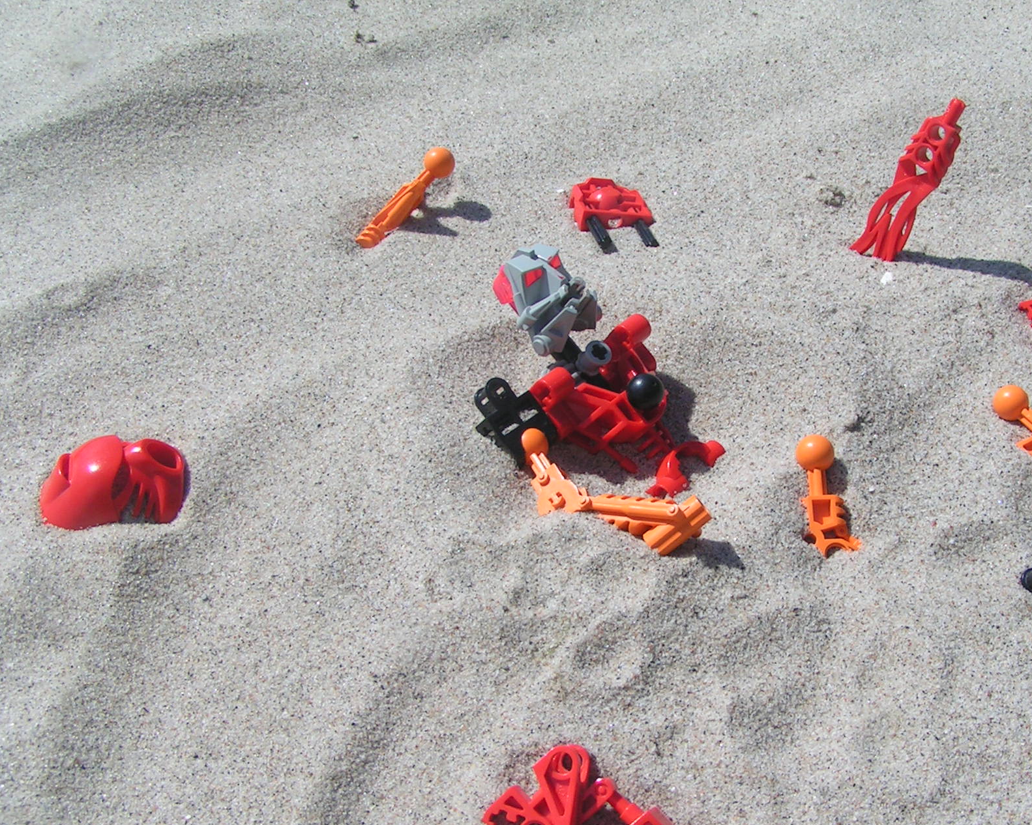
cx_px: 625
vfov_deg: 31.4
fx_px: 1466
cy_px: 479
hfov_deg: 38.6
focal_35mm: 48
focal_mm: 5.8
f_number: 5.6
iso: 50
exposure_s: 1/640
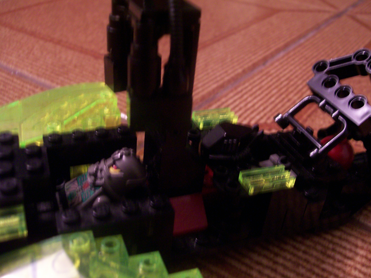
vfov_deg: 39.7
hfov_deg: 51.4
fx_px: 386
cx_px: 186
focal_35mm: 36
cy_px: 139
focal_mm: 6
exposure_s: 1/8
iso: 160
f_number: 2.7
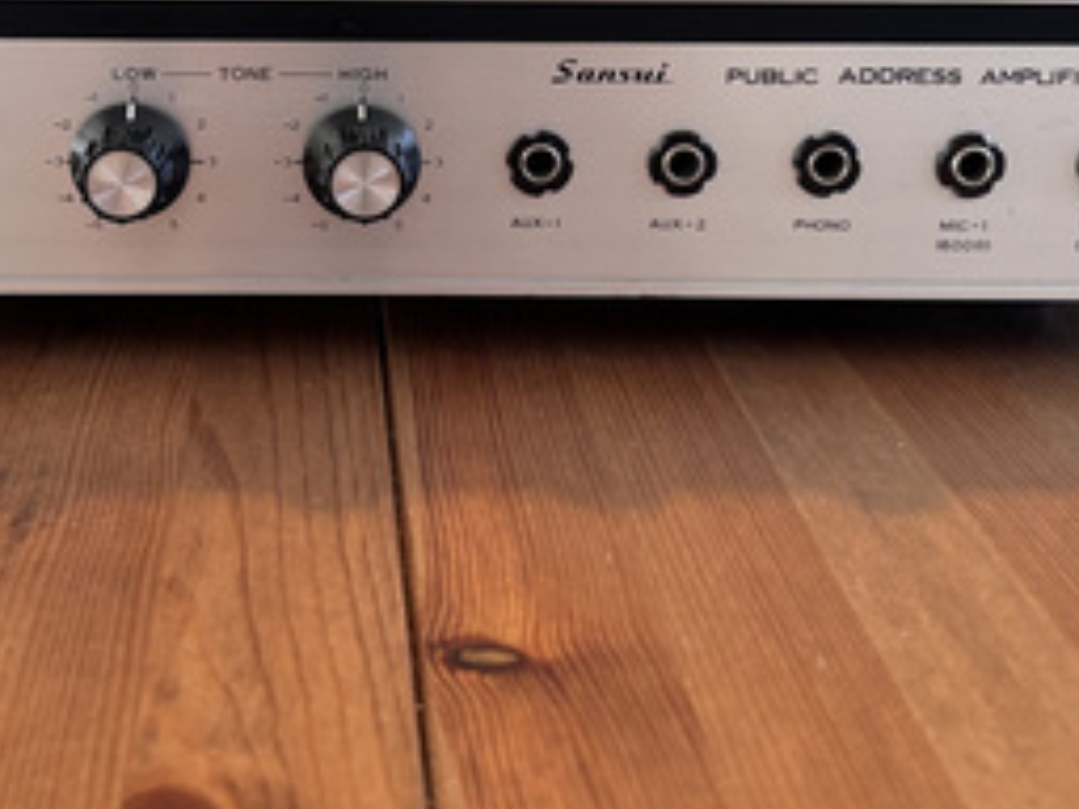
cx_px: 346
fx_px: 1901
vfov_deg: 23.5
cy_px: 114
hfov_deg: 31.4
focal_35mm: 61
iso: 125
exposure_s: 1/50
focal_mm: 5.96
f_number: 1.6
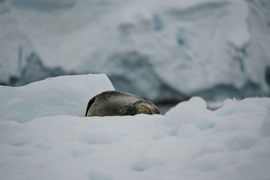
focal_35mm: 400
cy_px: 90
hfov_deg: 5.2
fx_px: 2999
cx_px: 135
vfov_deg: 3.4
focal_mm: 400
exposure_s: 1/500
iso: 200
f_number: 6.3
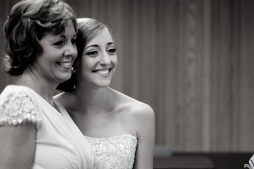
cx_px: 120
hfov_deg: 23.1
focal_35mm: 88
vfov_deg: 15.5
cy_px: 88
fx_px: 620
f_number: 1.8
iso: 200
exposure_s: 1/250
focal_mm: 50
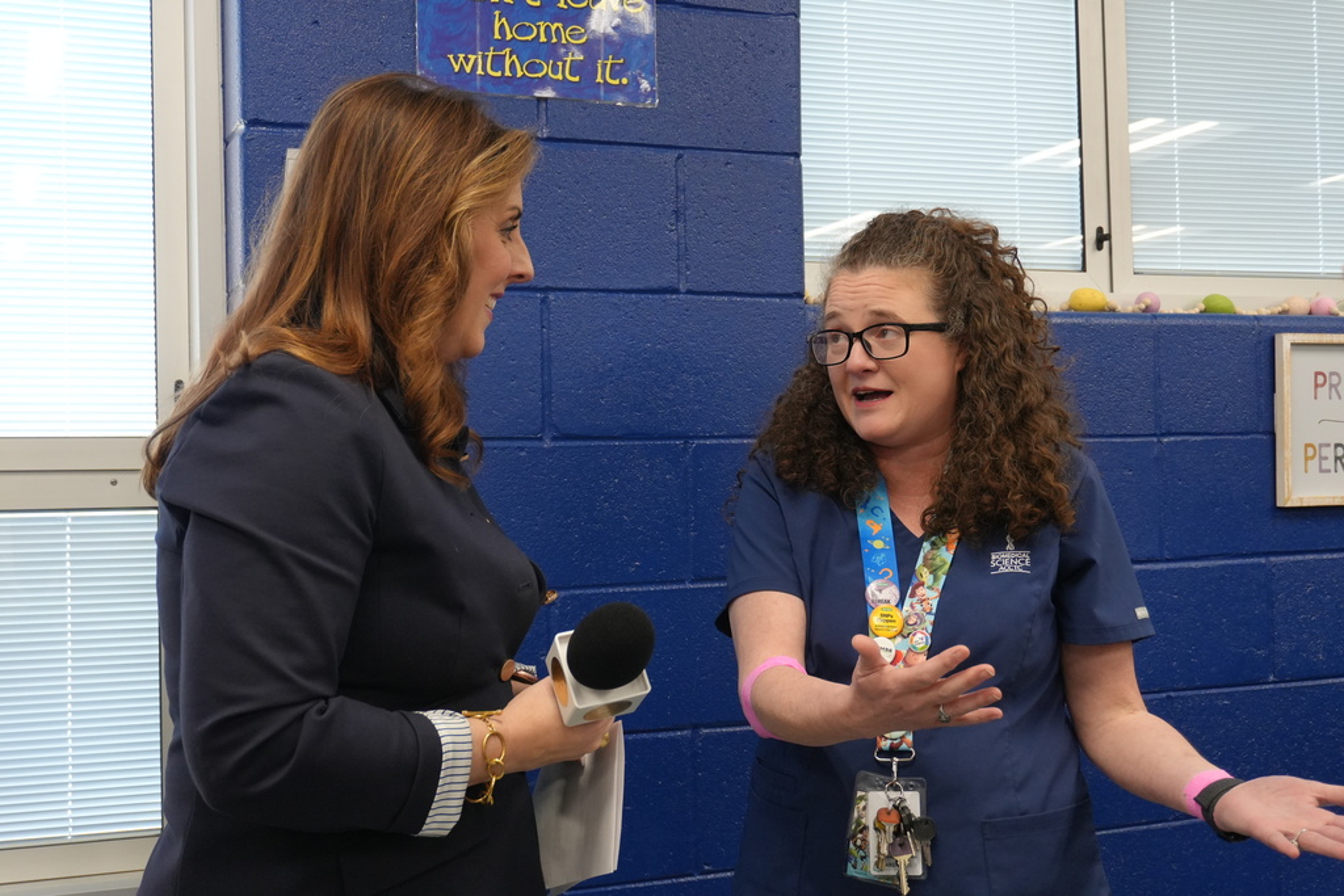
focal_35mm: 46
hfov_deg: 42.3
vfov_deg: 29.0
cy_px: 448
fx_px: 1736
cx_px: 672
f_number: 5
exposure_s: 1/160
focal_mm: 31
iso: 1250
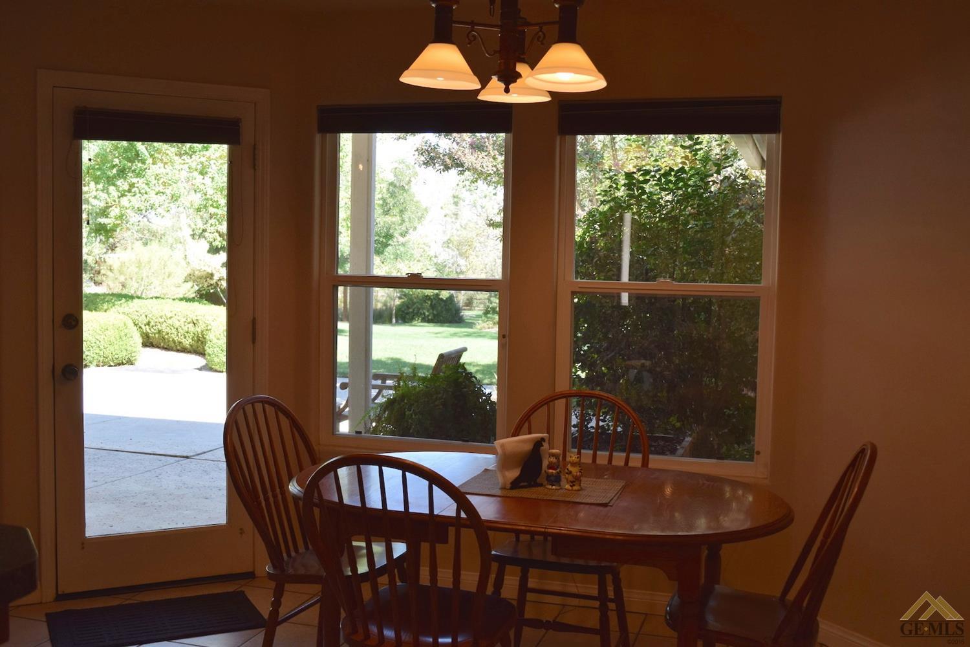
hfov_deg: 49.6
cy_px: 324
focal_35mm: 39
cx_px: 485
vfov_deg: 34.2
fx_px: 1051
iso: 400
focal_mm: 26
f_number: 6.3
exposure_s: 1/160
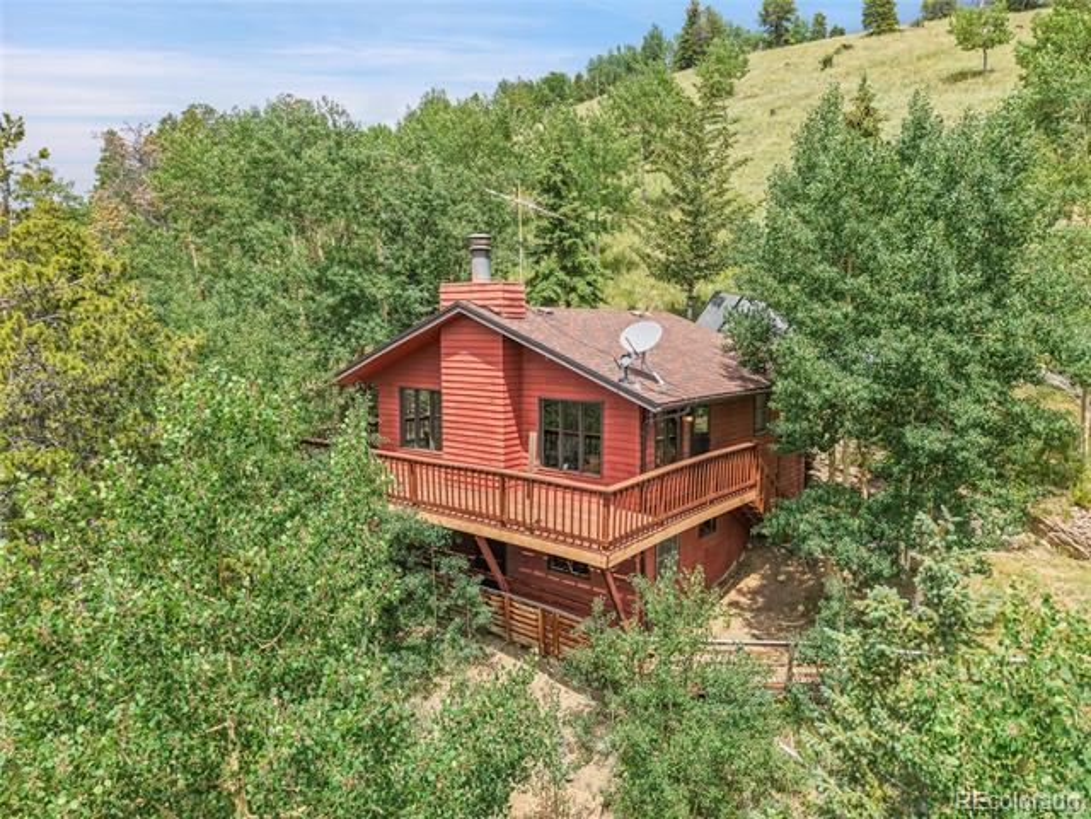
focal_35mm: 24
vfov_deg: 56.8
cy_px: 410
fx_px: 756
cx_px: 546
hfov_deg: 71.6
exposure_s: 1/4000
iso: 220
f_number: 1.8
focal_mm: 8.67
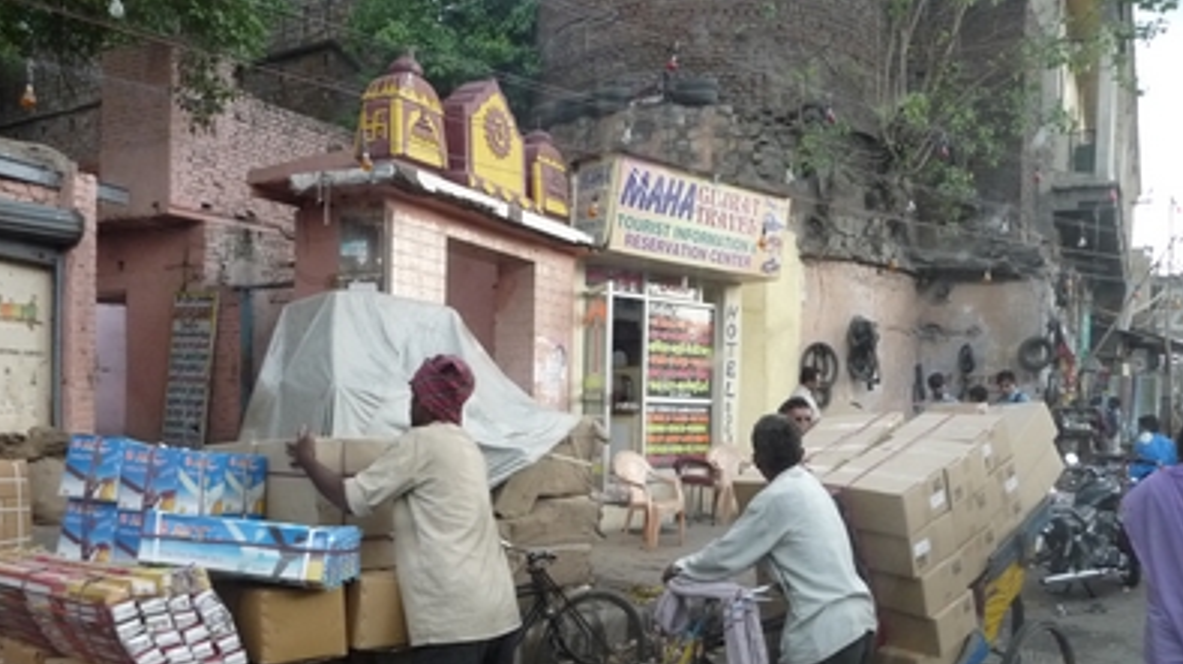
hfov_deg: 62.7
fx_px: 972
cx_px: 588
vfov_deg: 37.3
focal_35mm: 31
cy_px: 448
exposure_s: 1/250
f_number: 3.3
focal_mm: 4.7
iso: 400
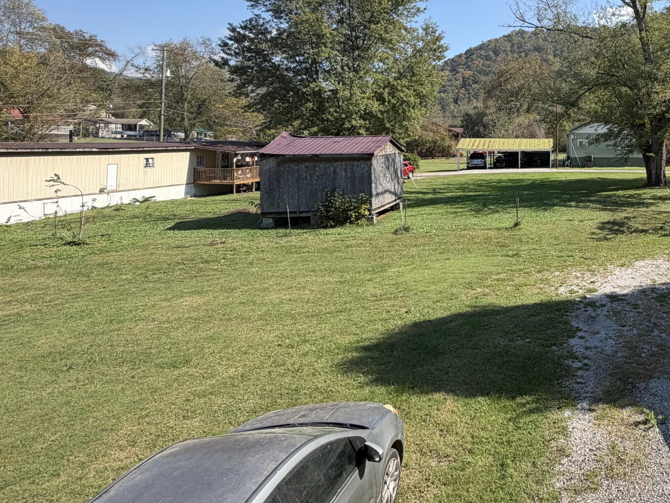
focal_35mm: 26
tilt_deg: -0.7
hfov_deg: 59.1
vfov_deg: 51.0
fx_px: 503
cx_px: 582
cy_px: 131
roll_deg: +0.5
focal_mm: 2.22
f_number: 2.2
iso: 32
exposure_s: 1/770
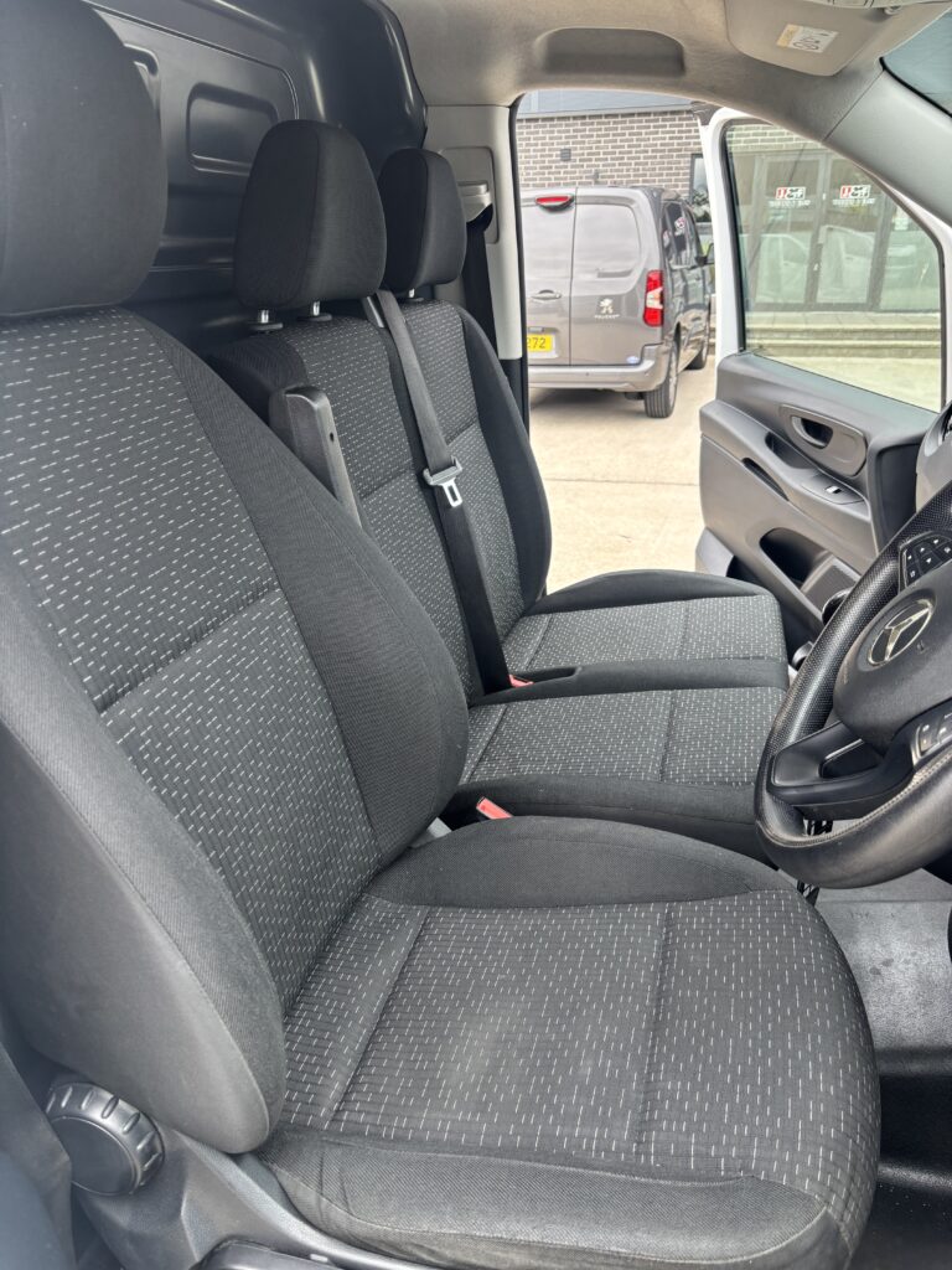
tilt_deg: -20.0
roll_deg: +0.3
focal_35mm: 26
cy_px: 635
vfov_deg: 67.3
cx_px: 476
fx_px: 953
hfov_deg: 53.1
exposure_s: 1/145
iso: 64
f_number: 1.6
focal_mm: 5.96
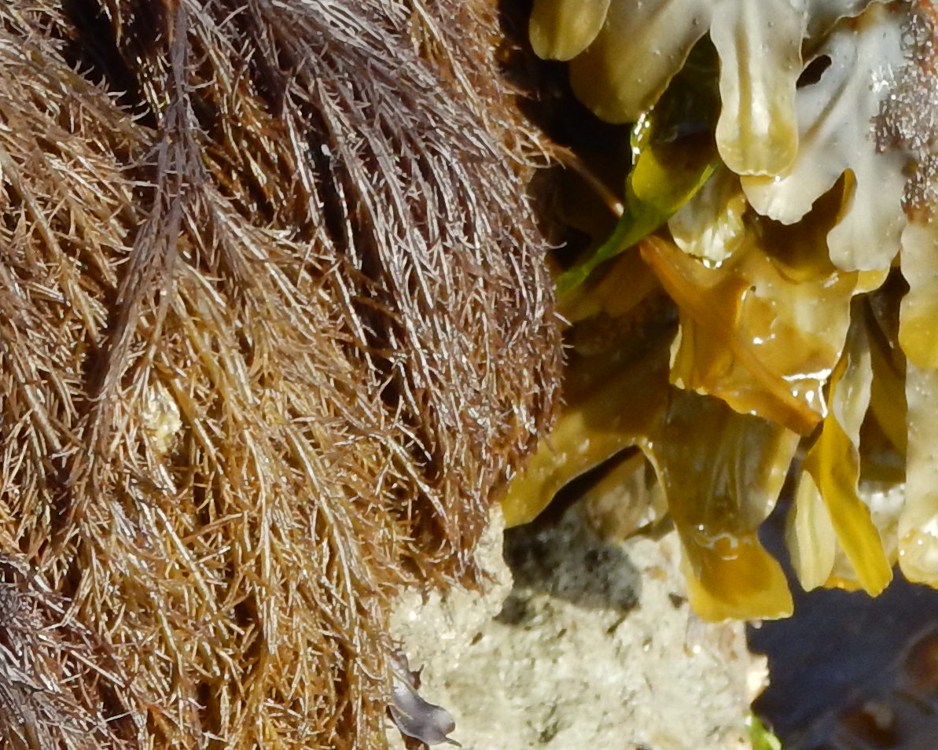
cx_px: -200
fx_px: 5024
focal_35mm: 181
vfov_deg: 8.5
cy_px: 722
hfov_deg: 10.5
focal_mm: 8.5
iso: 125
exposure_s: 1/250
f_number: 4.3
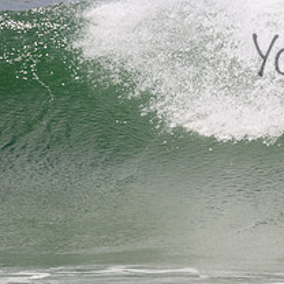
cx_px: 393
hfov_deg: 0.9
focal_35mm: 1892
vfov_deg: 0.9
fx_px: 17562
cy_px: 43
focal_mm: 800
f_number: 11
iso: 720
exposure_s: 1/2000
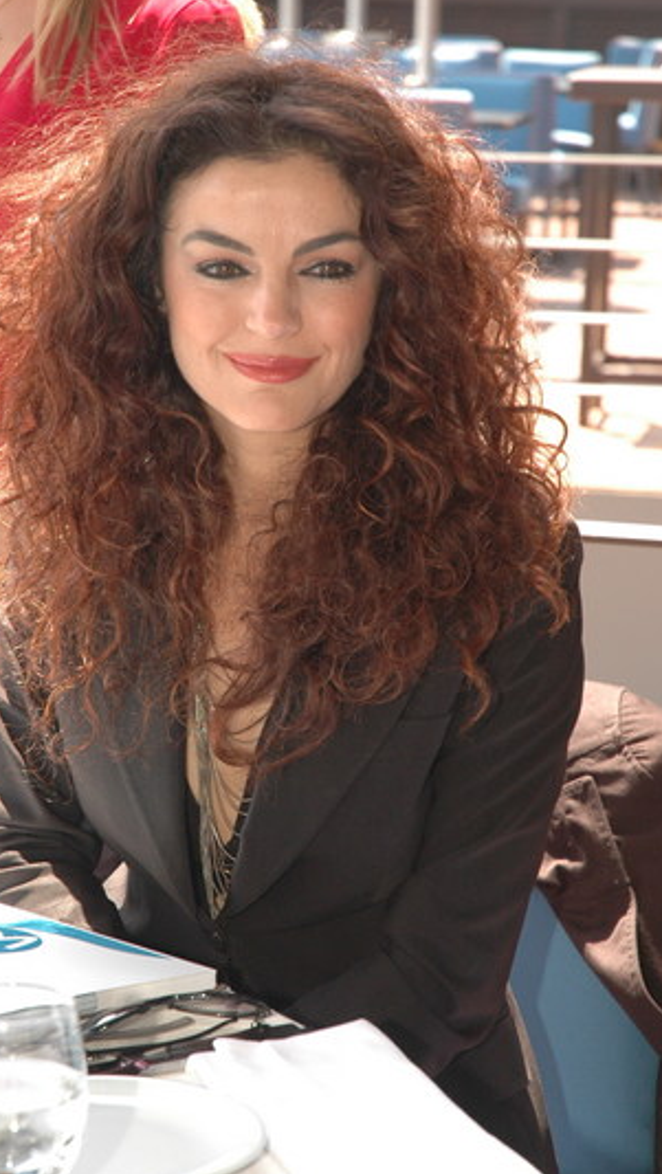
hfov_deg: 10.6
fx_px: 3570
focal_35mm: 115
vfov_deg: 18.7
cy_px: 561
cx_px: 265
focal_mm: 65
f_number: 5.6
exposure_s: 1/160
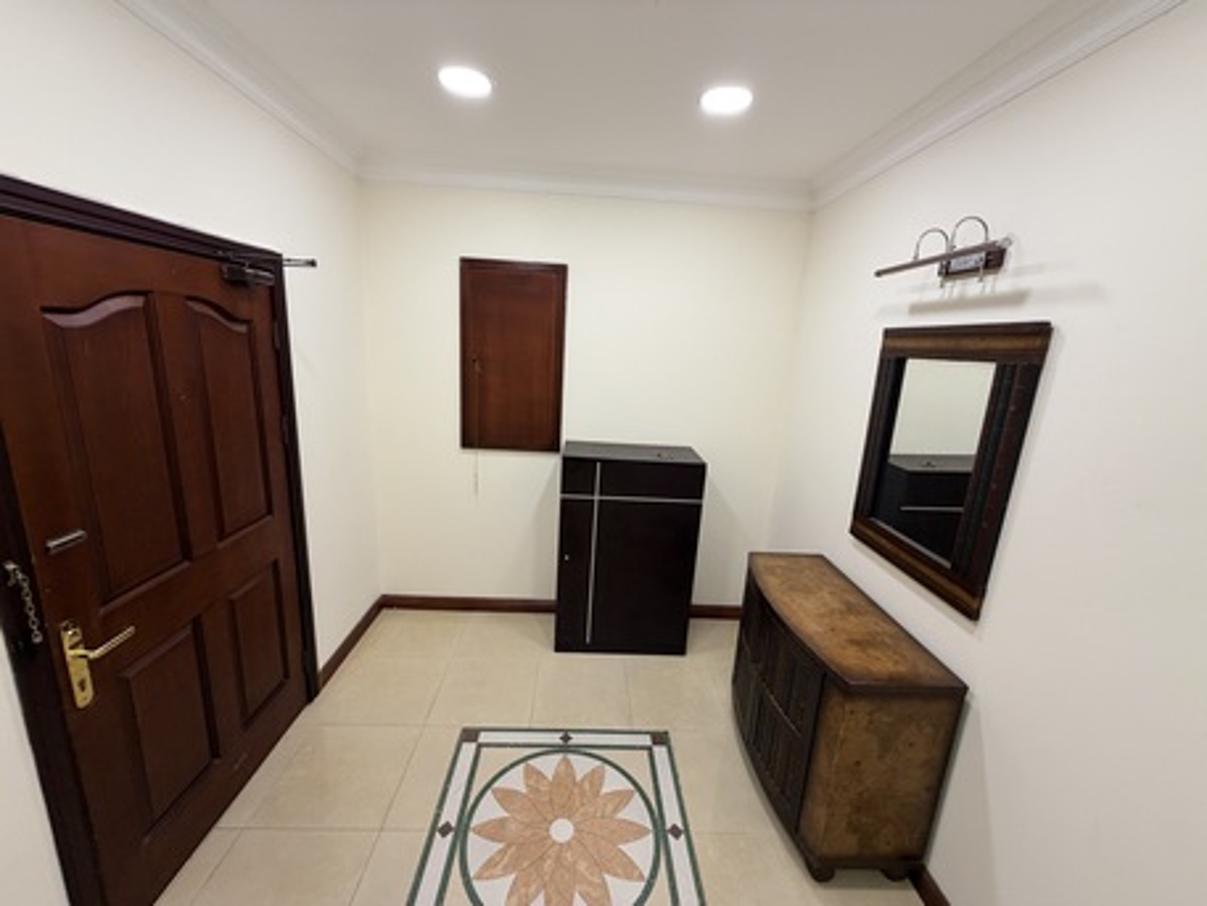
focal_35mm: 14
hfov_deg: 102.0
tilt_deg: -11.1
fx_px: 488
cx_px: 604
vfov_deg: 85.7
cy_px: 453
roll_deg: -3.0
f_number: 2.2
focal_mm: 2.22
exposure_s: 1/100
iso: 200
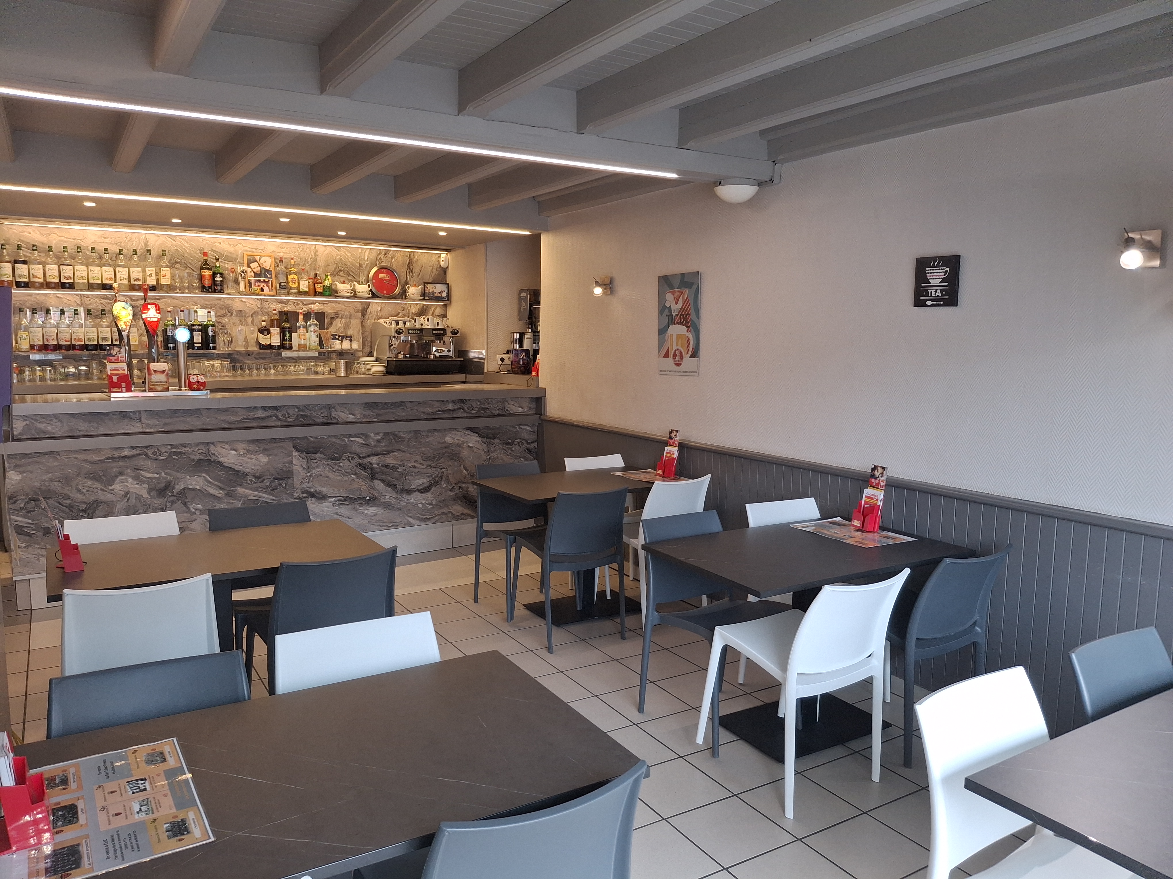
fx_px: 847
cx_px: 586
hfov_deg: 69.4
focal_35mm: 25
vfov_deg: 54.9
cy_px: 440
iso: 25
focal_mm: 4.69
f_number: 1.8
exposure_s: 1/100
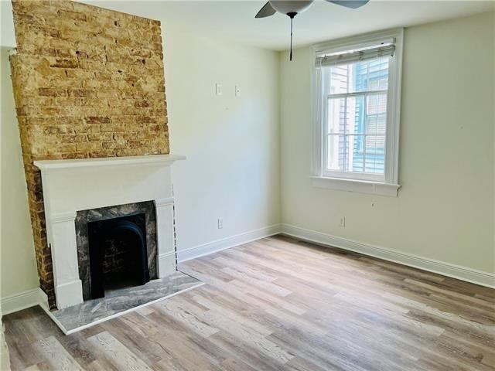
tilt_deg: -6.1
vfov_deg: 53.1
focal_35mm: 26
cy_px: 186
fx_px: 372
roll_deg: +1.2
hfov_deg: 67.3
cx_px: 248
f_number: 1.5
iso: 80
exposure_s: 1/121
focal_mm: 5.7
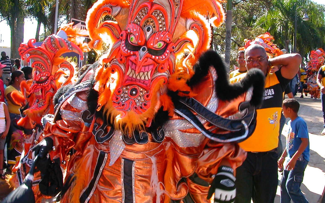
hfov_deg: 49.3
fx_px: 354
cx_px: 163
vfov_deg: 32.0
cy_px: 104
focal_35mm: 40
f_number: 4.5
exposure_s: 1/148
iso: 100
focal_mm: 5.6
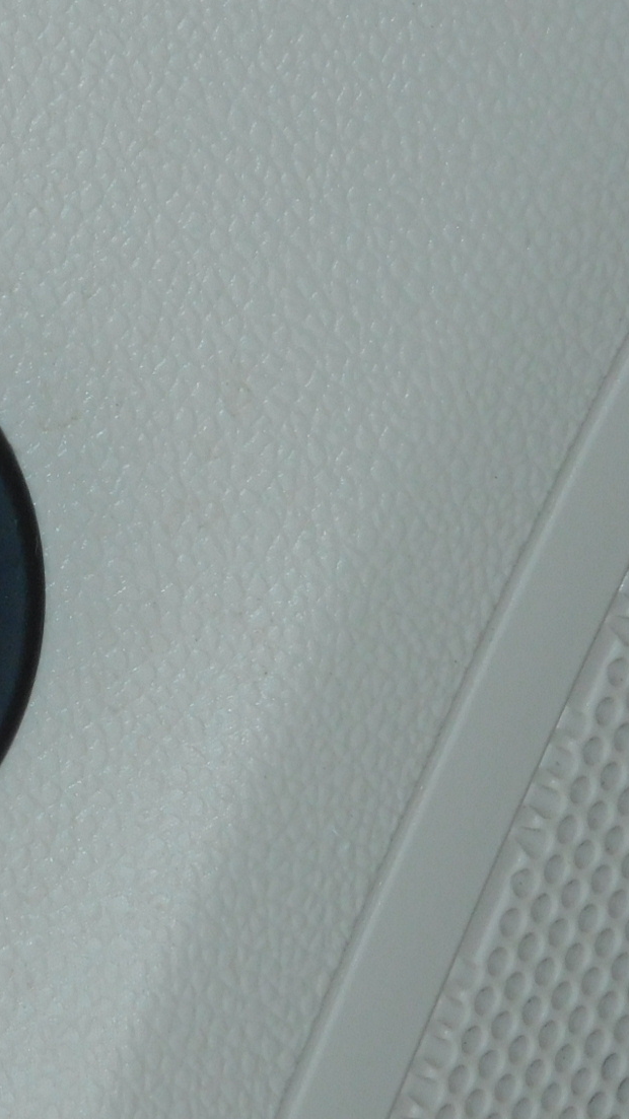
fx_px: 11985
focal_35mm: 404
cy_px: 587
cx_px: -229
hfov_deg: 3.0
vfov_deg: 5.3
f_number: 5.3
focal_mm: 32.2
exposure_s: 1/60
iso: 160
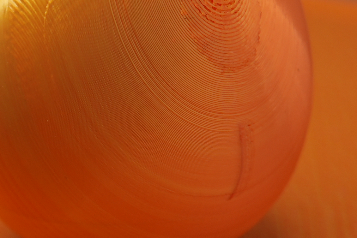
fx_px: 2103
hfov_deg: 9.7
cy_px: 78
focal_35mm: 212
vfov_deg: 6.5
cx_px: 41
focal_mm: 35
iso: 125
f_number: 2.8
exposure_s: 1/320
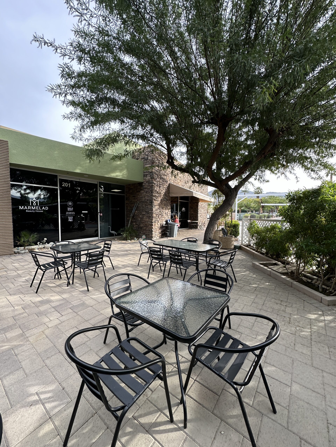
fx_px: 181
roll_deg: +0.0
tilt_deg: -2.1
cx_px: 168
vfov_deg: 102.1
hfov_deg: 85.7
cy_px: 224
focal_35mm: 14
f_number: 2.2
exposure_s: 1/178
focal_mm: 2.22
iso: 40
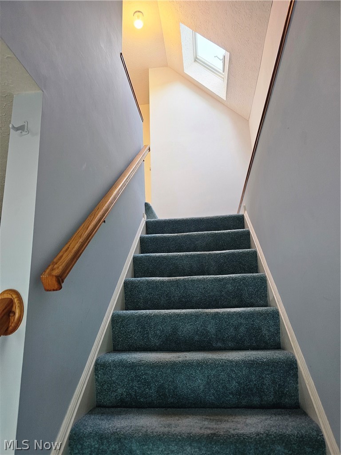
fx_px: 302
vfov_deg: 73.9
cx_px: 170
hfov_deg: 58.9
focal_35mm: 23
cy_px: 228
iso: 400
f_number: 1.7
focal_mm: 6.3
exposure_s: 1/120
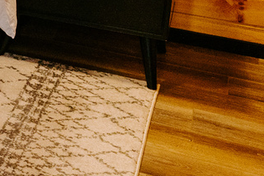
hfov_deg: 15.4
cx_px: -277
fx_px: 763
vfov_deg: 12.4
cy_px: -109
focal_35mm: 104
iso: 400
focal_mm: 16
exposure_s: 1/125
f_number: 3.2
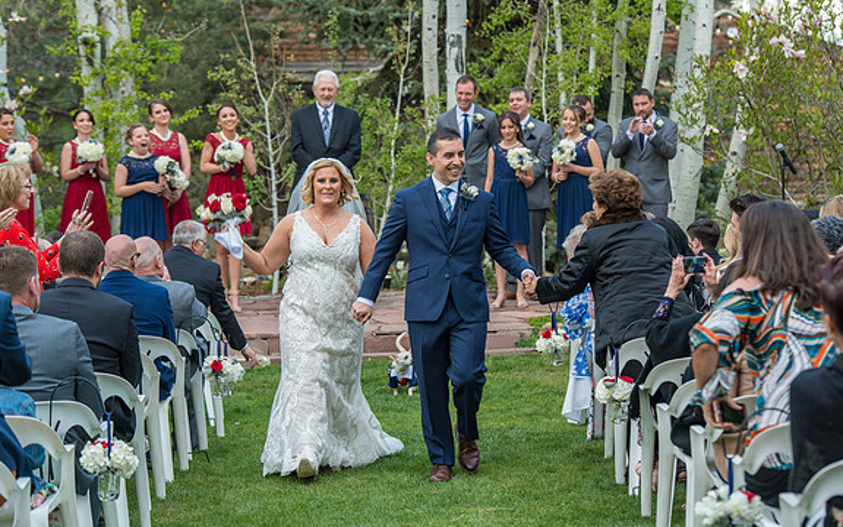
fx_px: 2642
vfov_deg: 11.4
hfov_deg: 18.1
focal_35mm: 115
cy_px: 267
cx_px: 420
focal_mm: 112
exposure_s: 1/200
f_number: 5
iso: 400
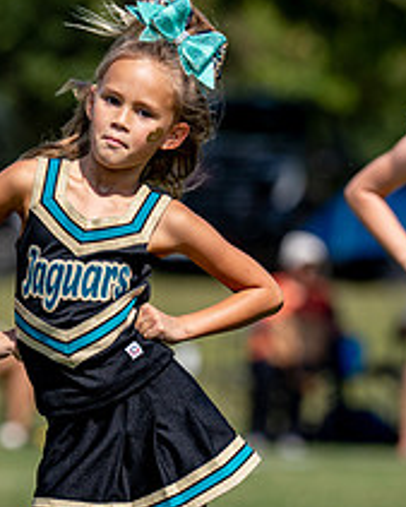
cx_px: 80
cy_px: 308
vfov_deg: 4.1
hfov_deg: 3.3
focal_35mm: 476
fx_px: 7144
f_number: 2.8
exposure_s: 1/3200
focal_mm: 157
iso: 100
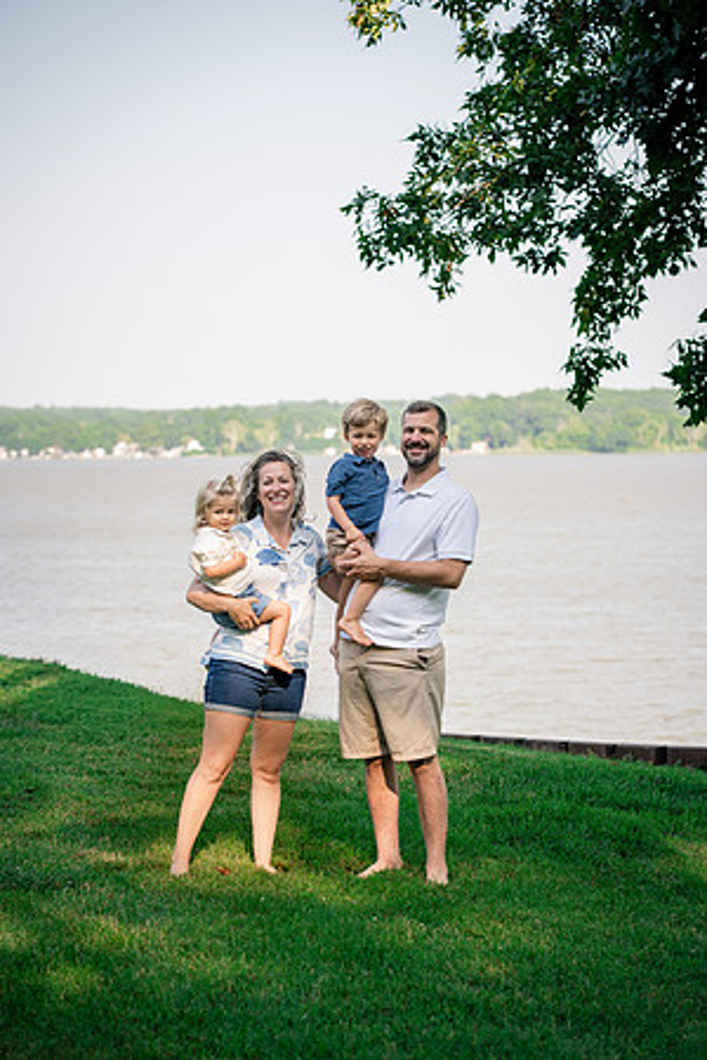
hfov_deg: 16.1
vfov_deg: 23.9
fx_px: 2504
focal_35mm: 85
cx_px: 354
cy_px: 530
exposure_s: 1/800
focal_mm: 85
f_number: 4
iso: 400
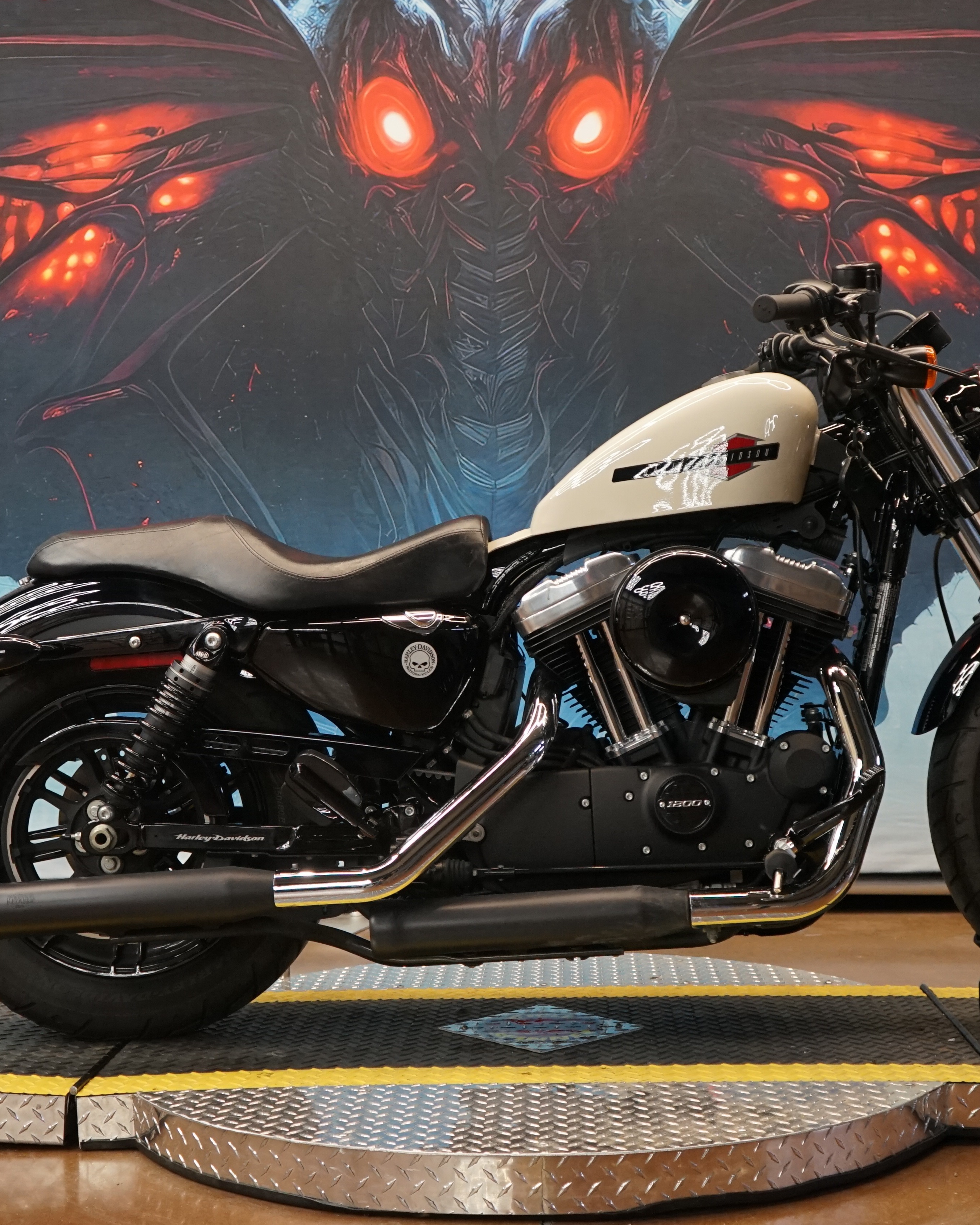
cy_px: 608
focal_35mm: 50
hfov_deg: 30.2
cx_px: 558
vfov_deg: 37.3
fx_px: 1813
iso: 1600
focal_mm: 30
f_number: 4
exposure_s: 1/160
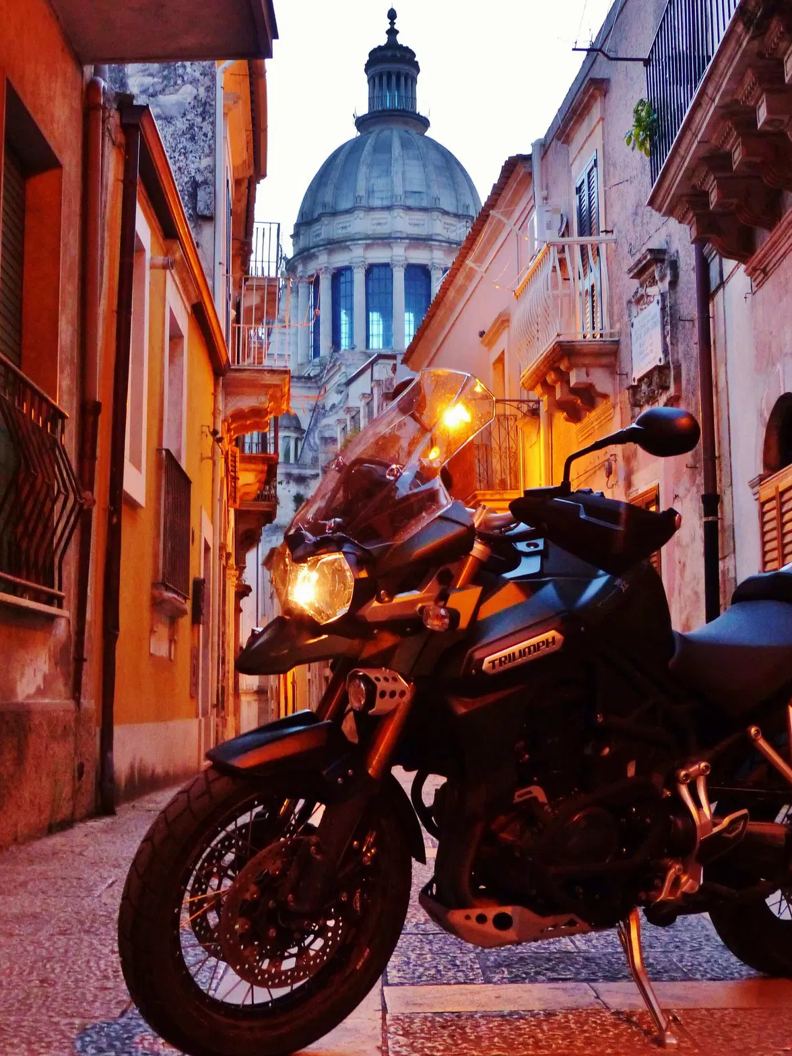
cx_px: 401
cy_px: 531
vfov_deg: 38.2
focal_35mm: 50
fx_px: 1525
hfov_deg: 29.1
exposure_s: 1/20
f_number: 2.8
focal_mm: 8.7
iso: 400
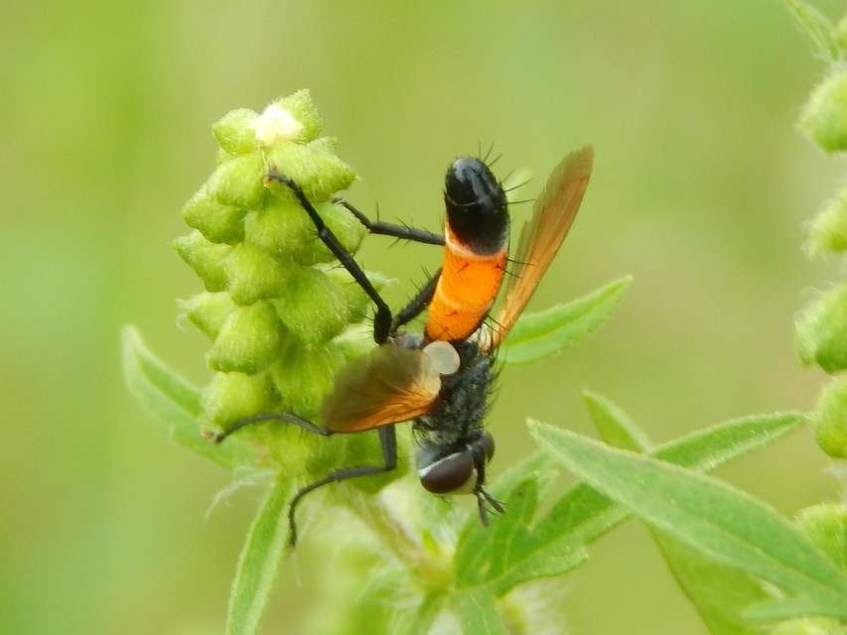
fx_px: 4454
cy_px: 318
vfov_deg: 8.2
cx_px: 424
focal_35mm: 182
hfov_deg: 10.9
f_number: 5.3
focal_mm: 32.8
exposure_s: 1/50
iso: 125
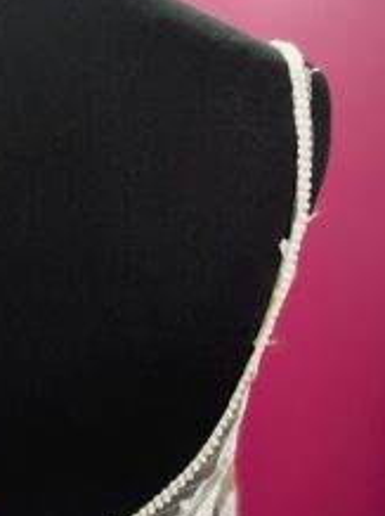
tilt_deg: -4.5
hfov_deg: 27.6
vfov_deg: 37.5
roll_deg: +0.8
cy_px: 278
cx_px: 45
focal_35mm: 51
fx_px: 758
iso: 200
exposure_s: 1/50
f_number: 1.6
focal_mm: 5.1
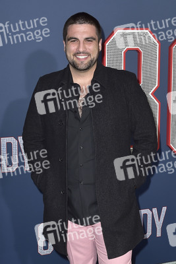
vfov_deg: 41.1
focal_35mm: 48
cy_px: 132
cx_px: 88
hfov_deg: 28.1
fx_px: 352
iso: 400
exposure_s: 1/250
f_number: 6.3
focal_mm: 48
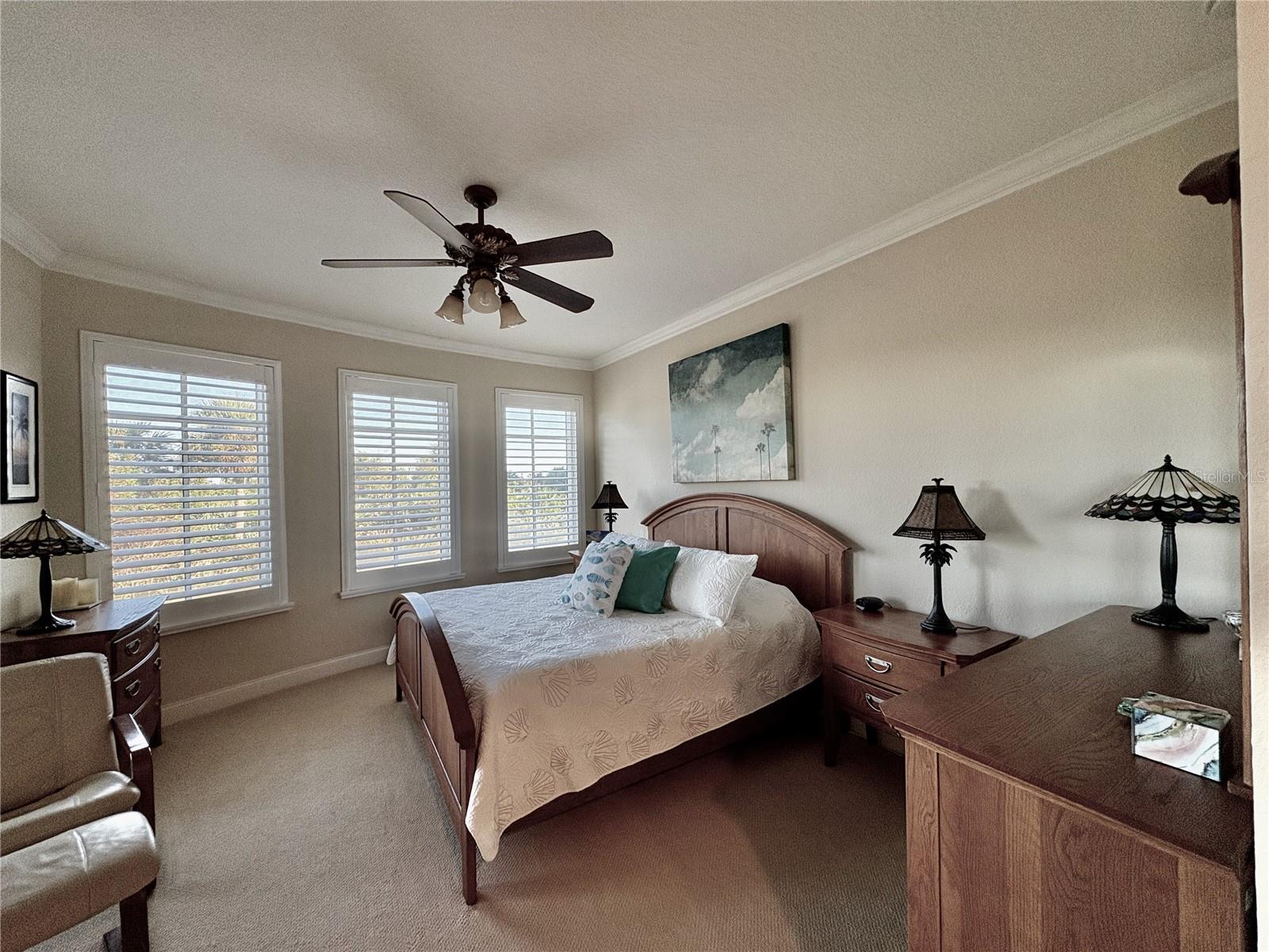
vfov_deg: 85.7
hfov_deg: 102.1
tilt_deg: -0.5
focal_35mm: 14
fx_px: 513
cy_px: 476
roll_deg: +1.8
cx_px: 634
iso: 200
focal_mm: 2.22
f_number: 2.2
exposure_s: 1/120
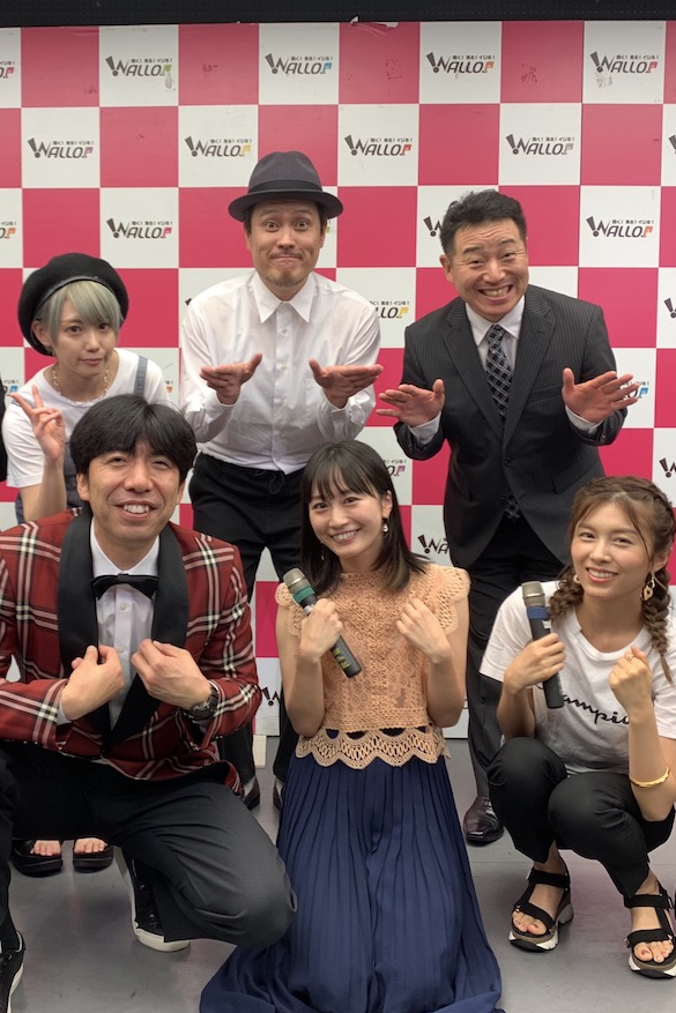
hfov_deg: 35.7
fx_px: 1042
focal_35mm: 37
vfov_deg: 51.9
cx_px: 238
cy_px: 501
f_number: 1.8
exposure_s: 1/100
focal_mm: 4.25
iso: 32
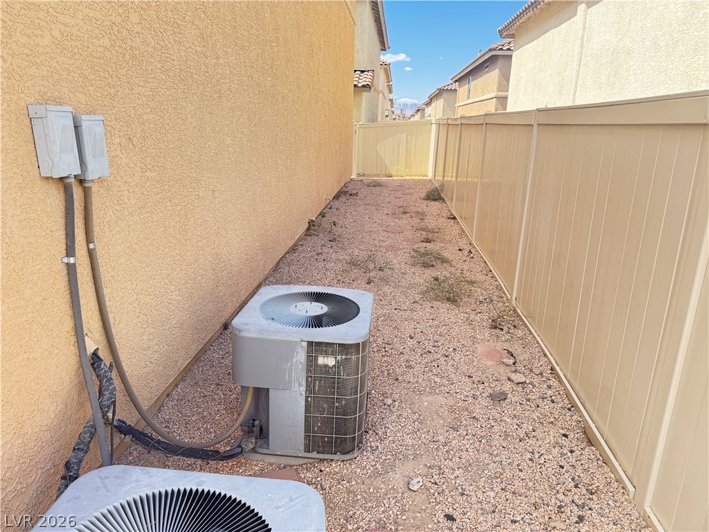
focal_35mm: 24
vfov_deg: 56.8
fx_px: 492
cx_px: 354
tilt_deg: -16.3
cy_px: 266
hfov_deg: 71.6
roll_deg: -1.0
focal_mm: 6.76
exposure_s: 1/477
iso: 80
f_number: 1.78
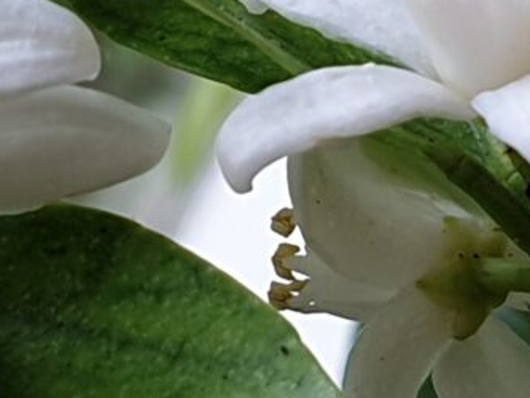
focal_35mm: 80
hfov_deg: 24.4
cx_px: 210
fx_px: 1225
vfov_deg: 18.3
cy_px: 105
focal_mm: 4.3
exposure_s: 1/100
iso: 64
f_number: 2.4
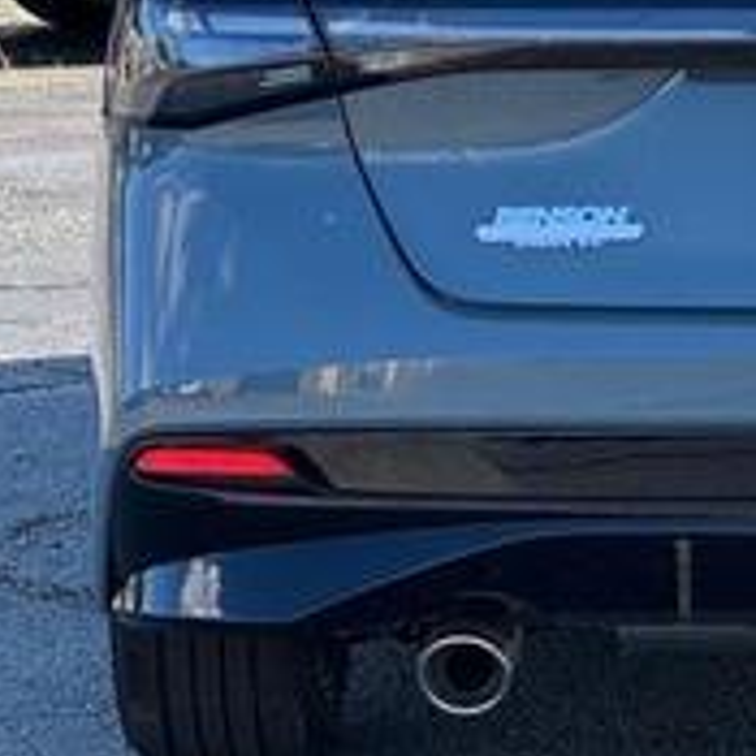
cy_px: 160
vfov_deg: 8.9
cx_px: 1037
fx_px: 4843
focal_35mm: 196
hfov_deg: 8.8
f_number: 2.8
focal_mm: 9
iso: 25
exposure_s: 1/185
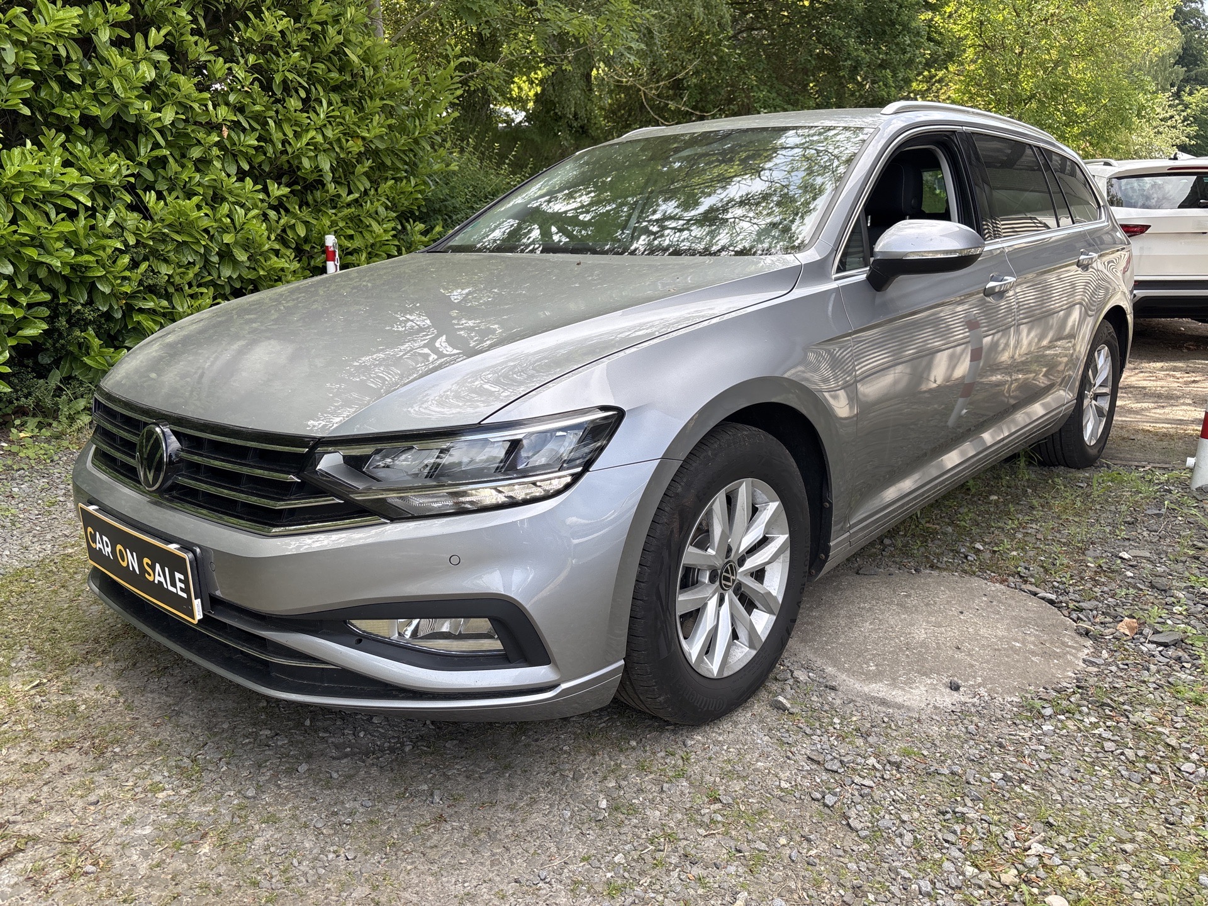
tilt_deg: -16.6
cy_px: 453
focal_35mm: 26
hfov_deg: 67.3
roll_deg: -0.2
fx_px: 907
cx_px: 604
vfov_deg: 53.1
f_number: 1.6
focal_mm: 5.96
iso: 50
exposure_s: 1/675
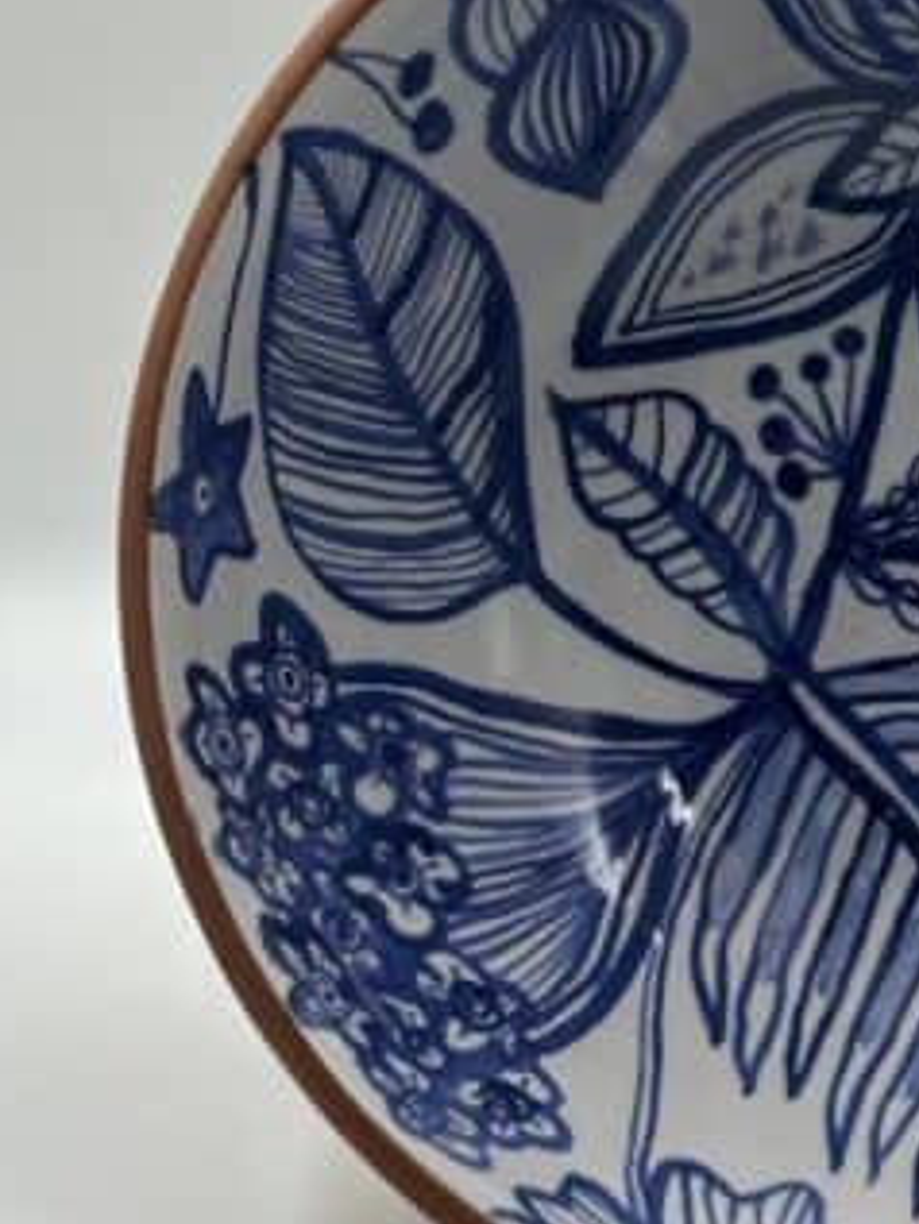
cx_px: 927
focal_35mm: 121
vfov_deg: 16.2
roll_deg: -0.8
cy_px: 301
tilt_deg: -14.2
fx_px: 4280
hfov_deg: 12.1
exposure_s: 1/176
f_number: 1.78
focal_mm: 6.86
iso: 64
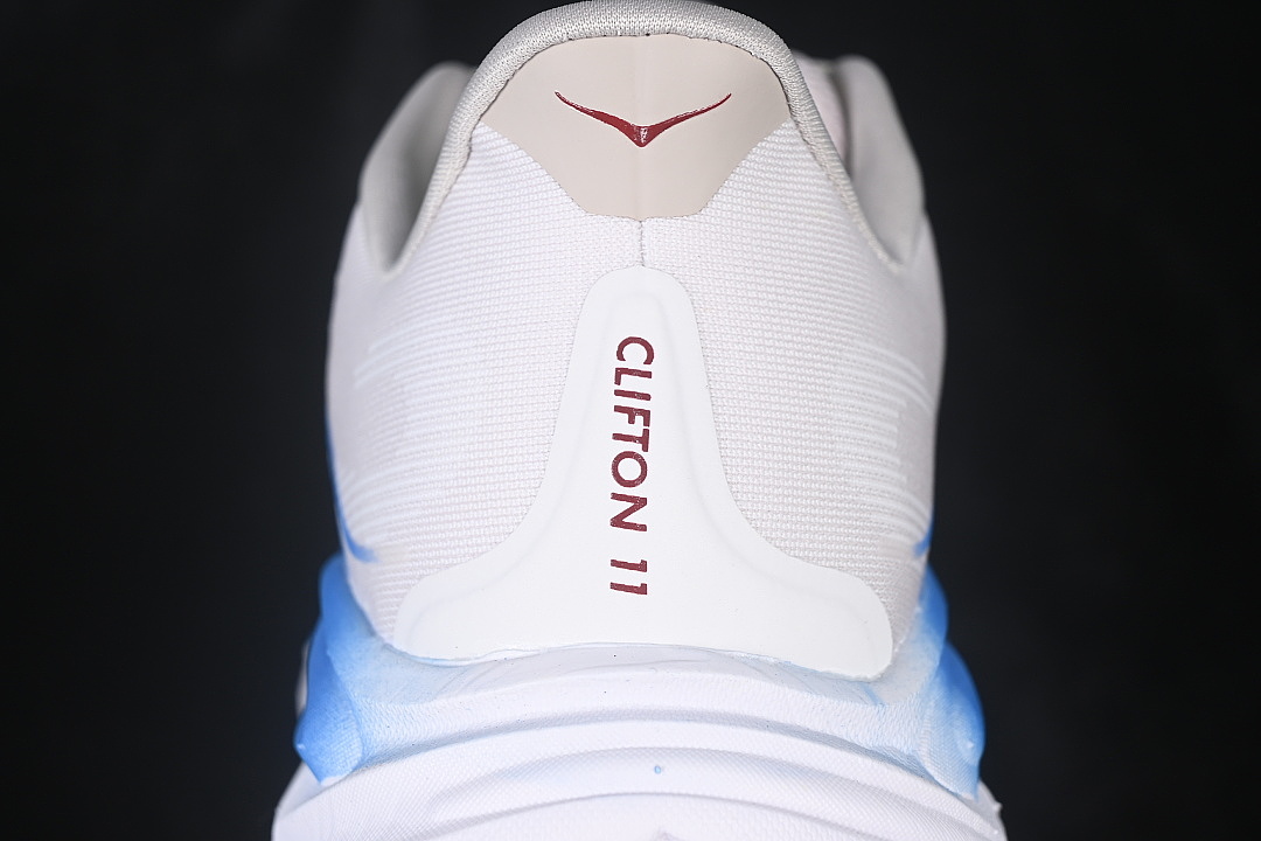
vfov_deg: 18.2
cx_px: 630
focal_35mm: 75
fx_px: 2627
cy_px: 420
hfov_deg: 27.0
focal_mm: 50
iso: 160
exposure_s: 1/80
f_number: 7.1
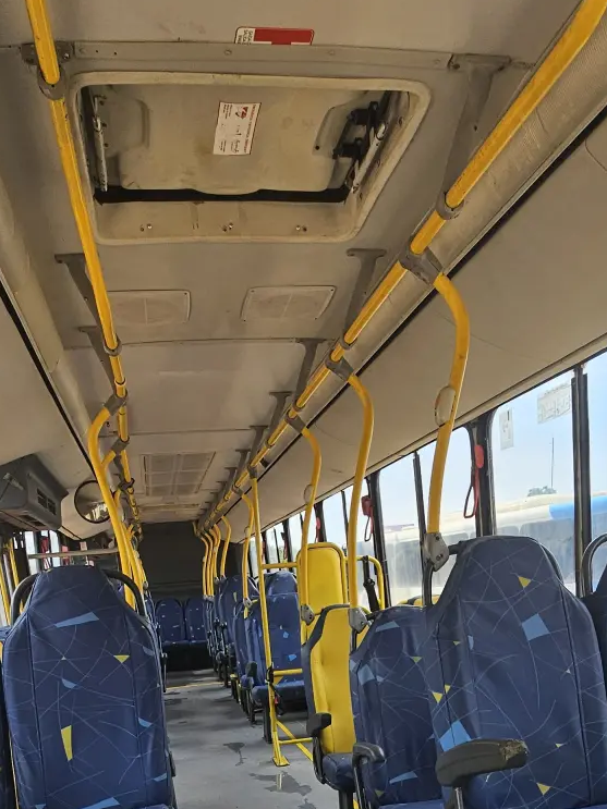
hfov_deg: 49.7
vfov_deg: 52.7
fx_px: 655
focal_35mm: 28
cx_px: 275
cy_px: 777
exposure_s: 1/199
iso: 50
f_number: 2.2
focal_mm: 2.2
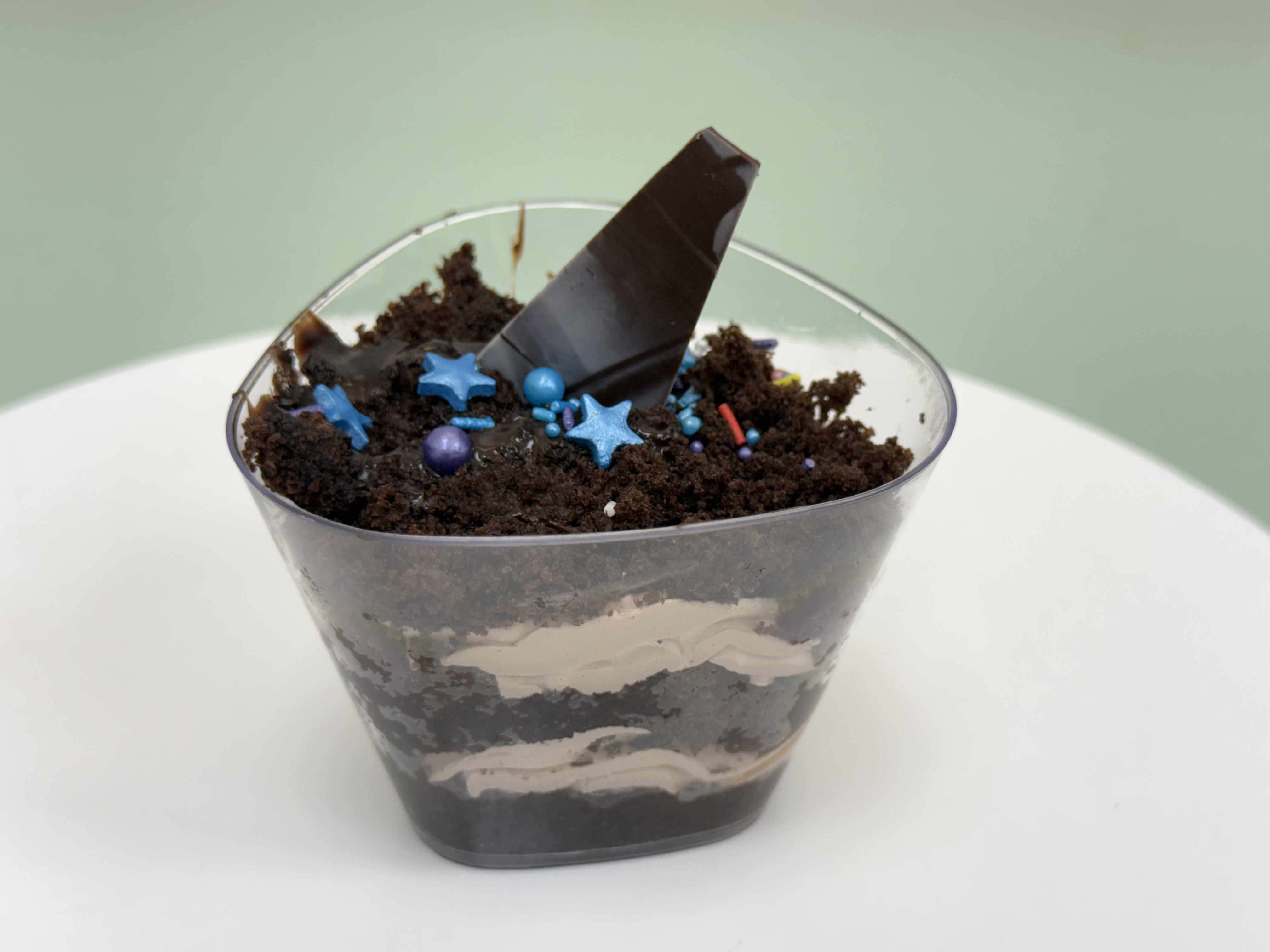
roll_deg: -1.3
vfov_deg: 30.3
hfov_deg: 39.7
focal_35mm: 48
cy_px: 476
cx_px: 635
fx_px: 1761
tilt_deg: -33.0
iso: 100
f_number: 1.78
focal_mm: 6.76
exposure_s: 1/100
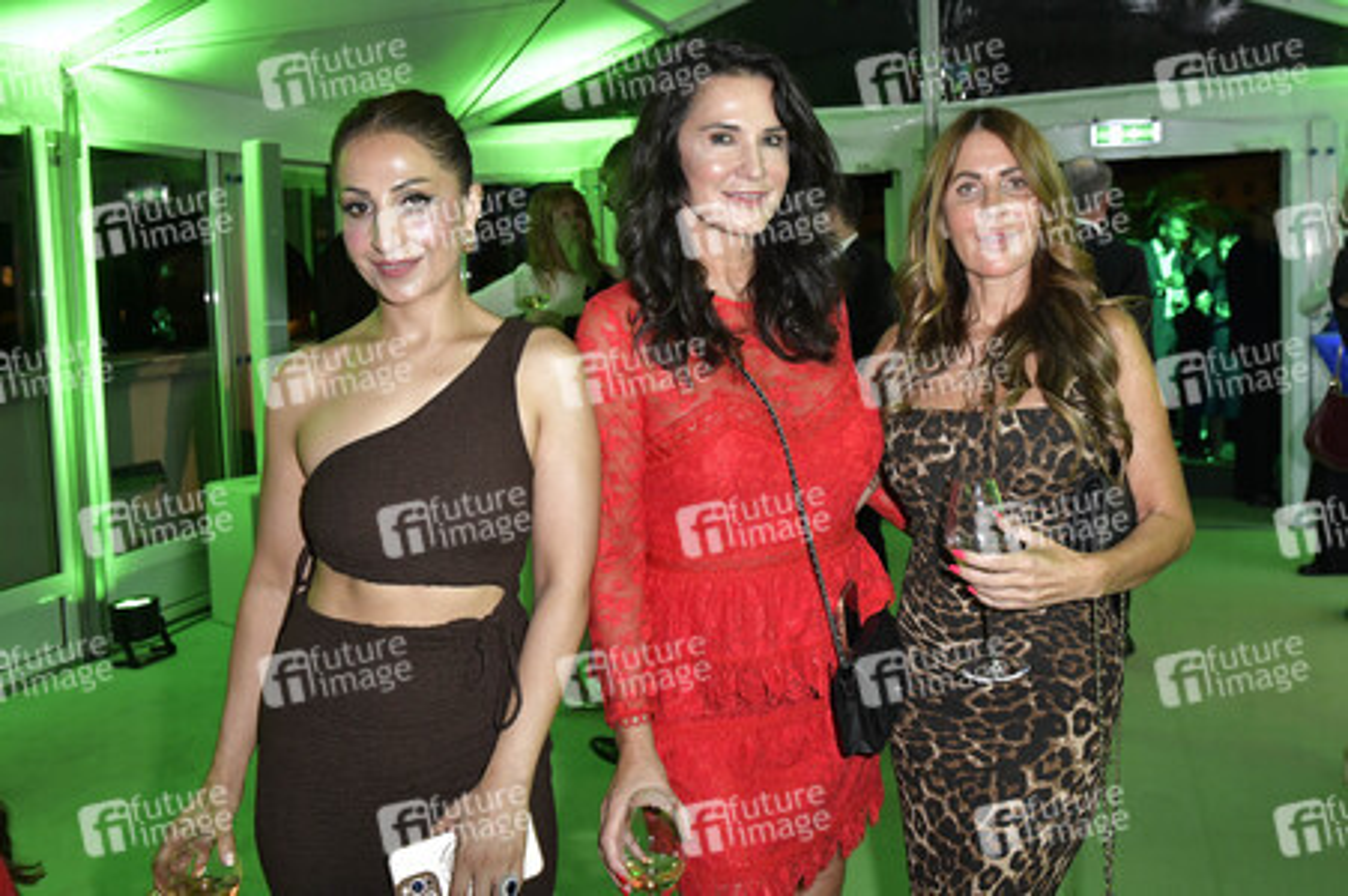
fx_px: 1048
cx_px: 674
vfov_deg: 46.3
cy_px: 448
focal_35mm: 28
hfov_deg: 65.5
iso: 2500
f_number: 5.6
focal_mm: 28
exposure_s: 1/200
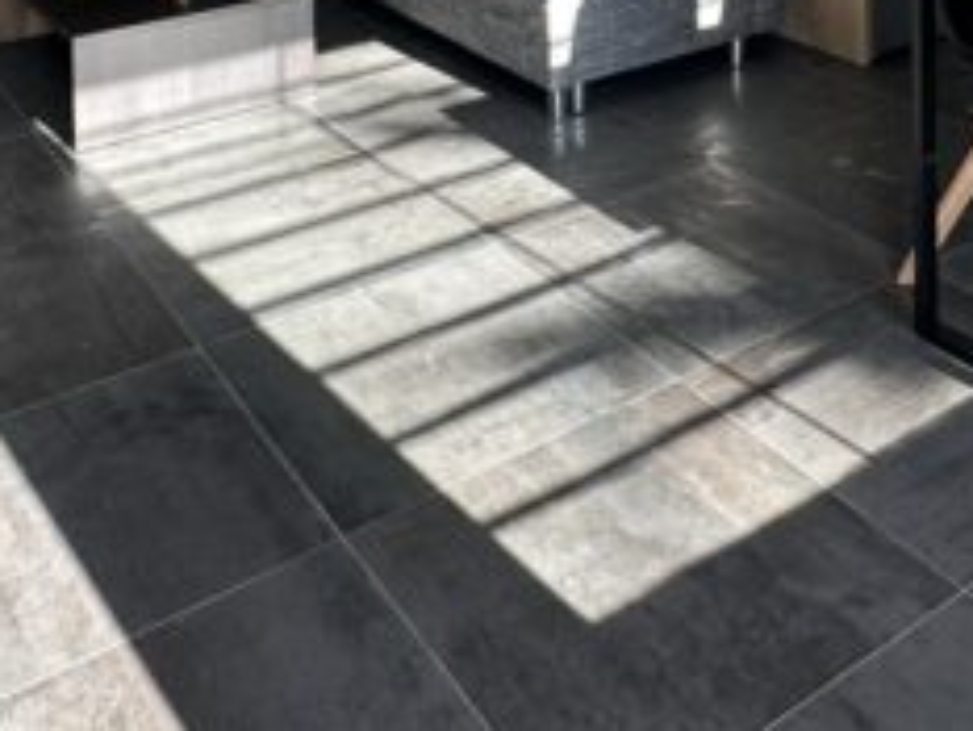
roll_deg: +0.9
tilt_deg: -2.1
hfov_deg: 39.2
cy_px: -343
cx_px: 651
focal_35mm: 48
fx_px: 1350
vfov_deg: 24.3
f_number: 2.2
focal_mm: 2.22
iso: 50
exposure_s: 1/99
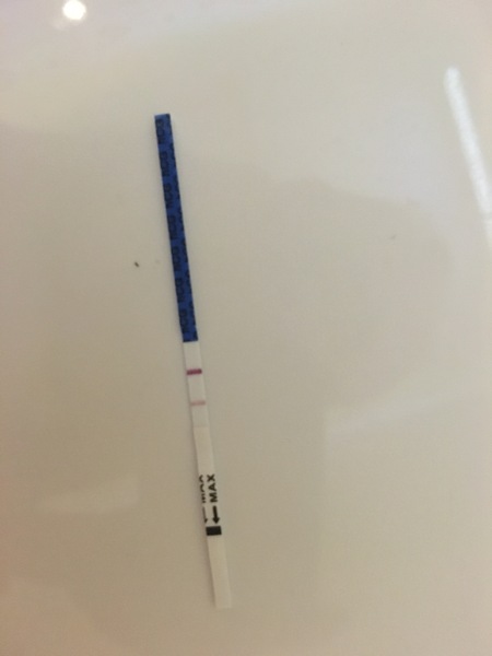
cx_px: 246
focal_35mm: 29
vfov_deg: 61.7
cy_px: 328
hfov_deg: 48.2
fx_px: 550
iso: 320
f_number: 2.2
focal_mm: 4.15
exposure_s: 1/17
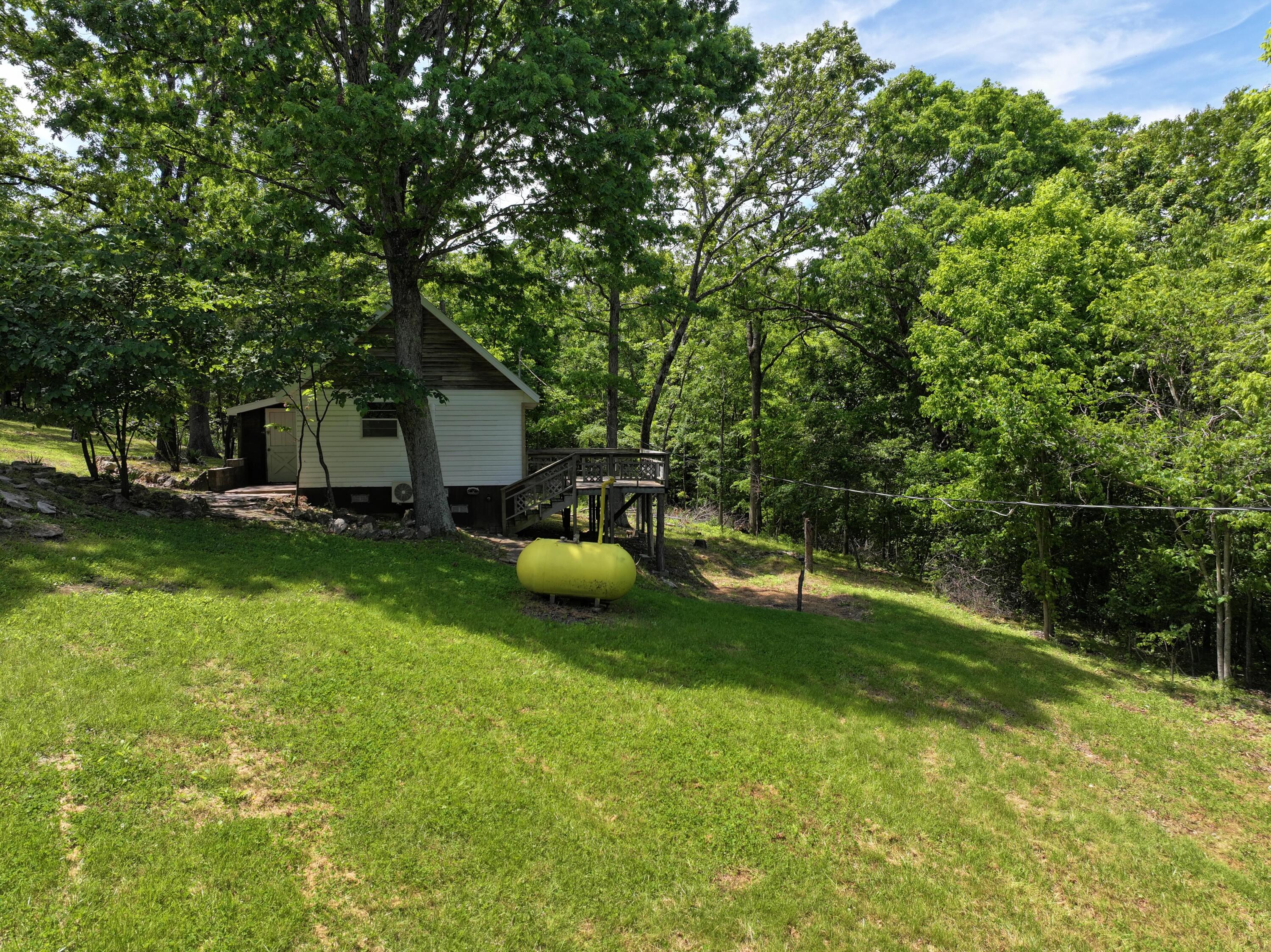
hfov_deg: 71.6
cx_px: 636
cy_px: 476
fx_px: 881
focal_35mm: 24
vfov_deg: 56.8
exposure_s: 1/1000
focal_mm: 12.29
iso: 110
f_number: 2.8
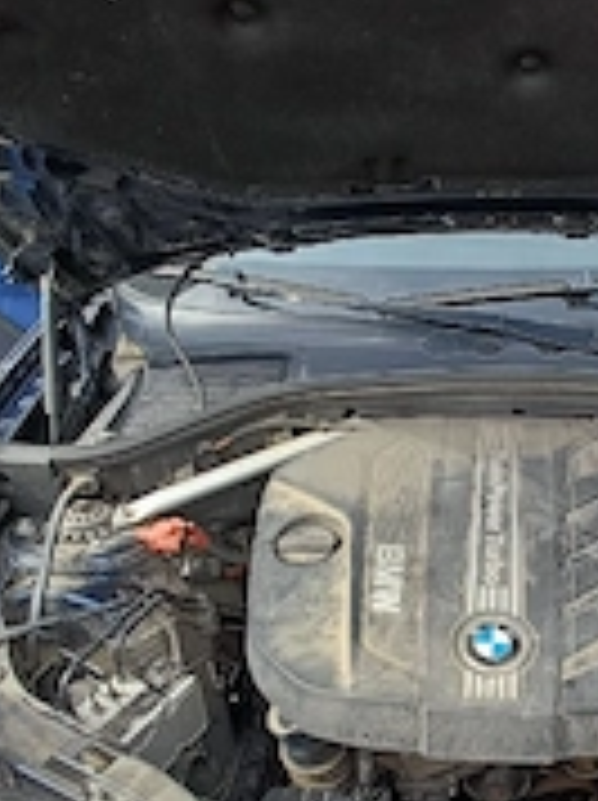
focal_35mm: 36
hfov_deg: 38.1
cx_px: 477
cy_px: 518
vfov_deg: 50.7
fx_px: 831
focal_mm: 1.64
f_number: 2.2
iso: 40
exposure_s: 1/213
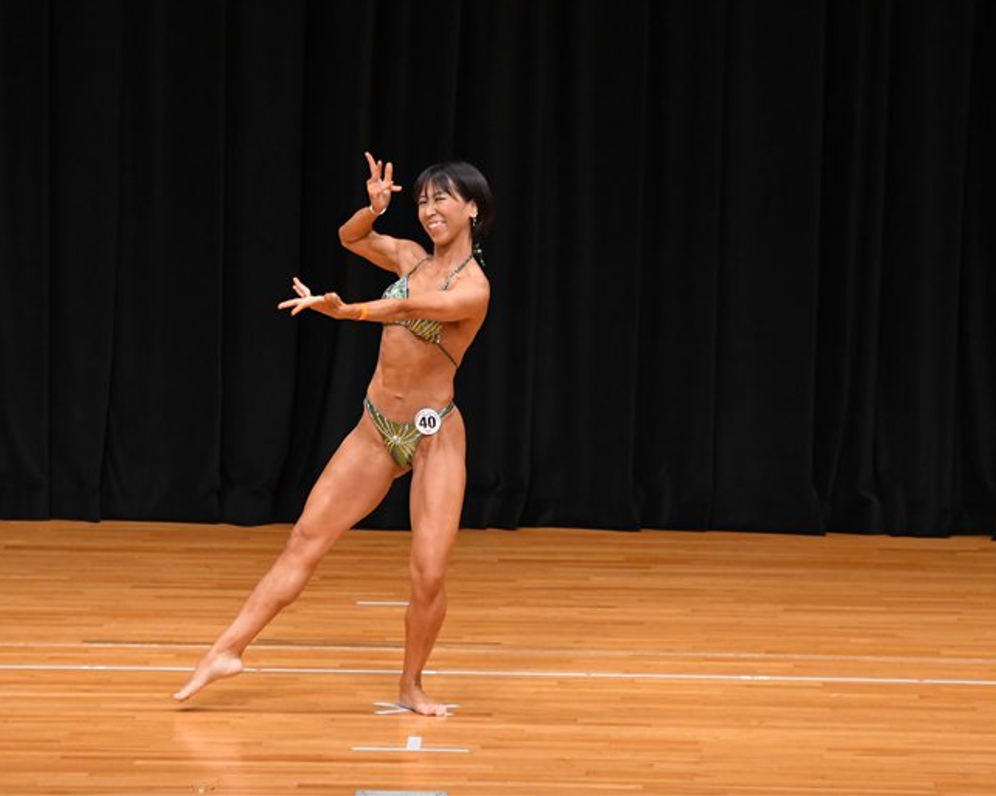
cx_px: 466
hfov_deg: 7.6
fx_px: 7513
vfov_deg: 6.1
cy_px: 397
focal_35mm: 255
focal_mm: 150
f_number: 5.6
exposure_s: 1/400
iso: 3200
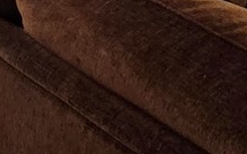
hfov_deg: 18.4
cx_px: -98
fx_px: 694
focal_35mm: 103
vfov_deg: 10.4
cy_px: -252
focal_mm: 2.2
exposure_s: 1/120
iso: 200
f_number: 2.2
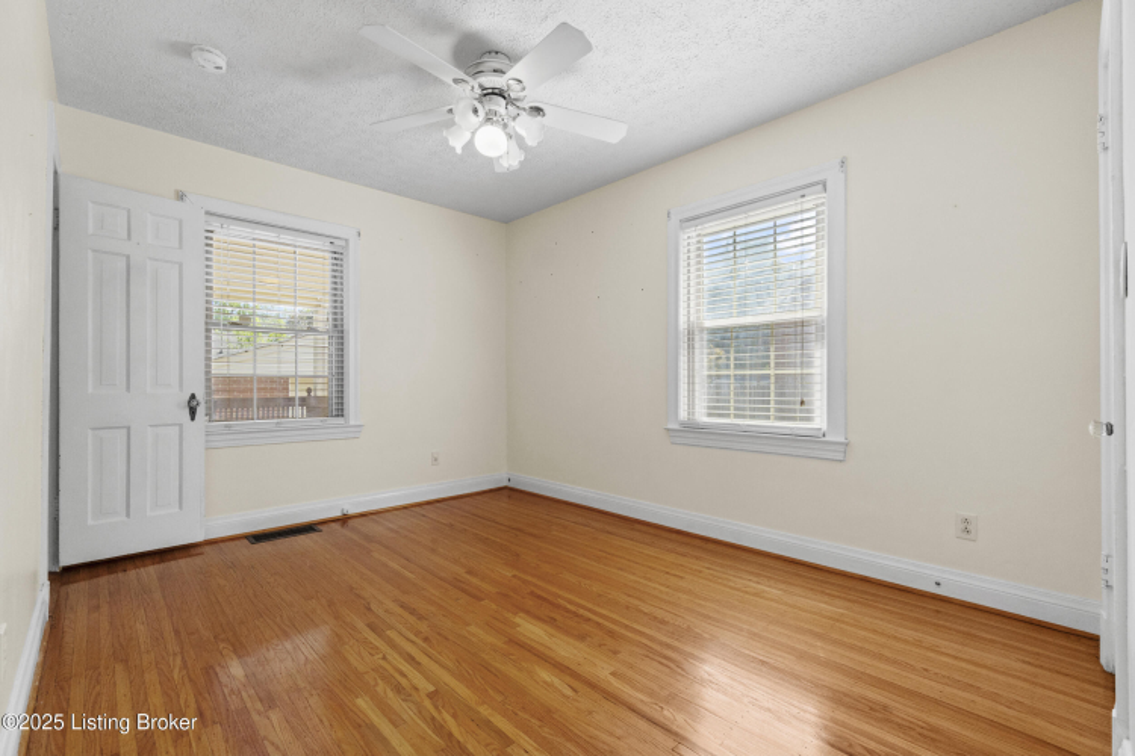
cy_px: 378
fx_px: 473
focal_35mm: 15
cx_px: 568
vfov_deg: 77.3
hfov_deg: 100.4
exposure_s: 1/60
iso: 400
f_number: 8
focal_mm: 10
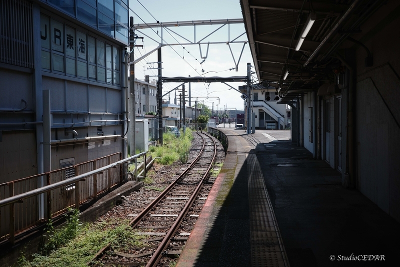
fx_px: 444
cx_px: 200
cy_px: 134
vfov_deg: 33.4
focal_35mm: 40
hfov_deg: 48.5
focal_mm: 26
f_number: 5.6
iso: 400
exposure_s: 1/1000
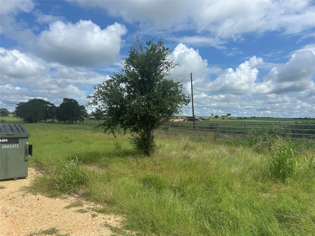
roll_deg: -0.8
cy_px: 118
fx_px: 237
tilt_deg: -0.2
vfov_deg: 53.1
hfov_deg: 67.3
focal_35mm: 26
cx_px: 158
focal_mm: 5.7
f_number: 1.5
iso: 50
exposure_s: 1/6579
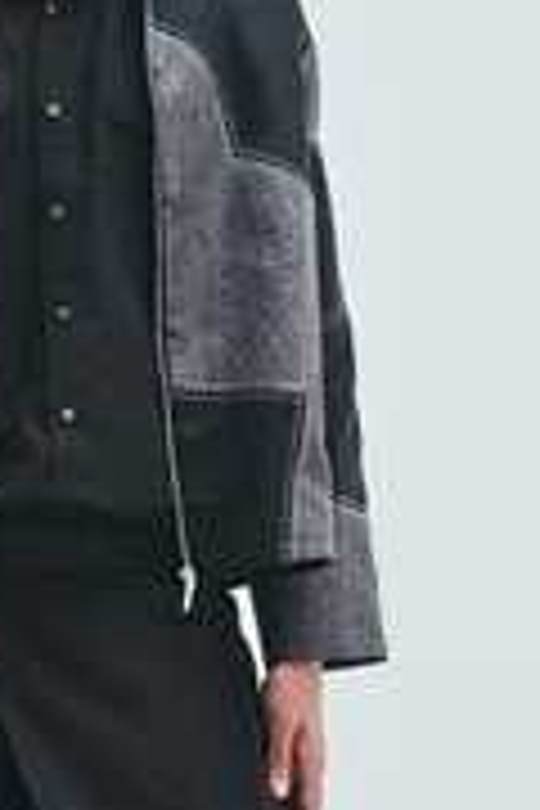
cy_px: 655
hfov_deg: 7.6
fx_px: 4072
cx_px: 72
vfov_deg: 11.3
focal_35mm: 181
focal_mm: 62
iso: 400
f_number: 8
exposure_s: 1/125
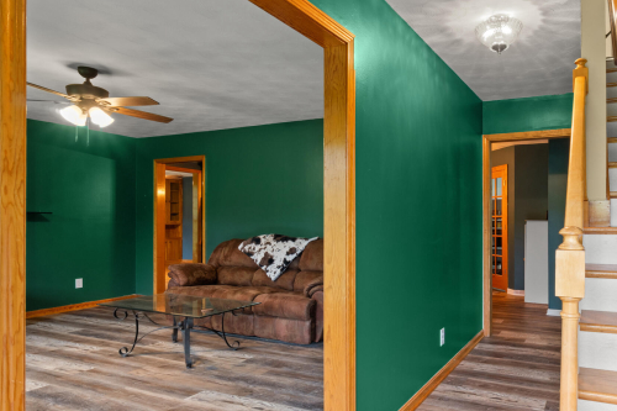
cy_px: 227
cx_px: 434
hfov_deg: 69.0
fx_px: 424
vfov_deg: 51.6
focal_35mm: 25
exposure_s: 1
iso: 400
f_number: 10
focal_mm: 11
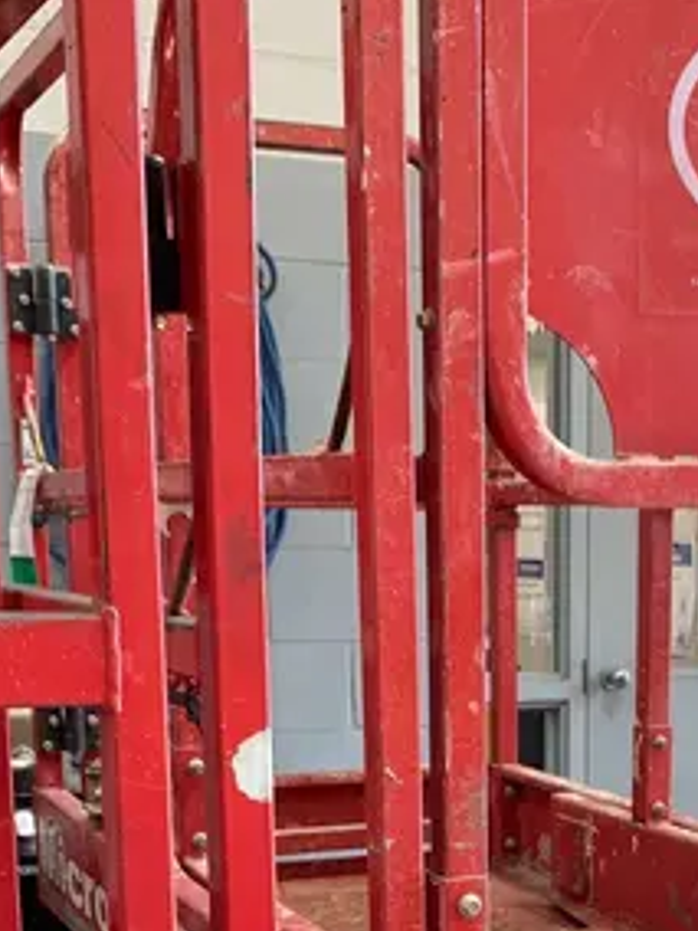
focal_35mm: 67
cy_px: 956
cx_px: 596
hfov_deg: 21.5
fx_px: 1801
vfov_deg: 27.2
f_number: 1.8
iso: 100
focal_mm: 4.25
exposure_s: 1/83
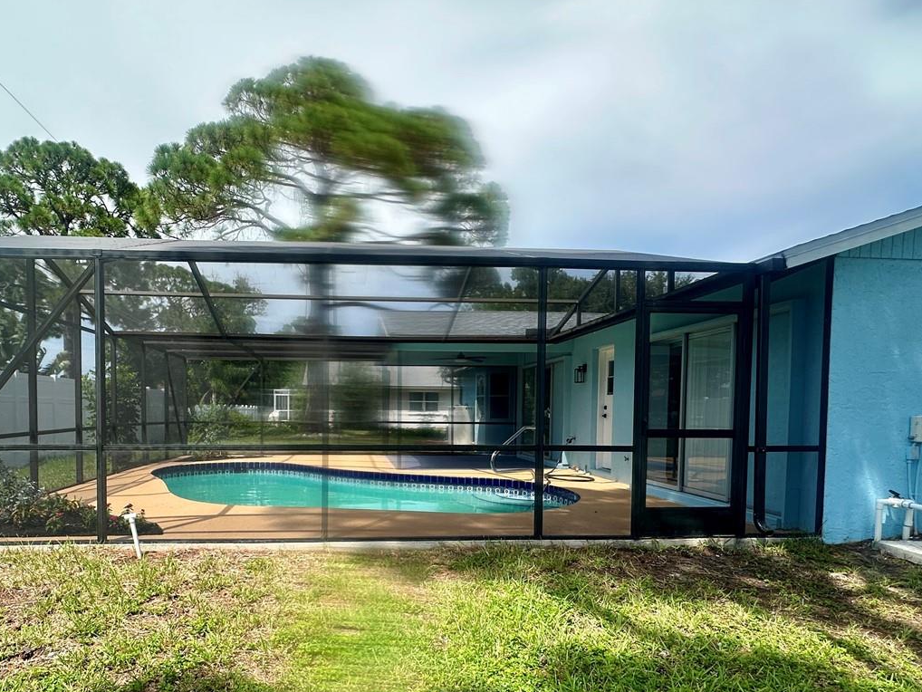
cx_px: 385
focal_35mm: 22
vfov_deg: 60.3
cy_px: 433
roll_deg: -1.5
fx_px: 586
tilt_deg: -0.9
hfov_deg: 75.8
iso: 40
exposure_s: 1/812
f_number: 2.2
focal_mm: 2.22
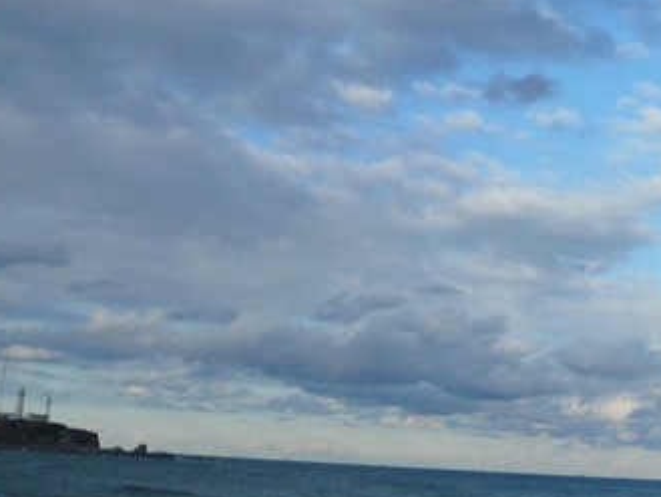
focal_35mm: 68
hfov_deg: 27.3
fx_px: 1299
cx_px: 617
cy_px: 163
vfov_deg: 21.5
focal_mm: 4.6
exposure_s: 1/160
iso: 100
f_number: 8
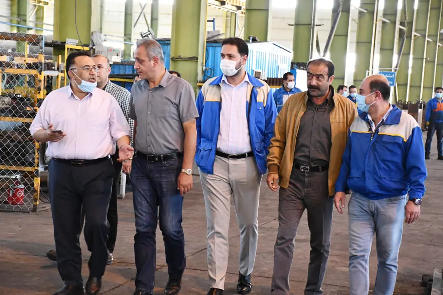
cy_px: 148
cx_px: 222
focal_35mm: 90
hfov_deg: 22.6
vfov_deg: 15.2
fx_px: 1107
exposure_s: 1/60
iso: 3200
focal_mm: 60
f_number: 5
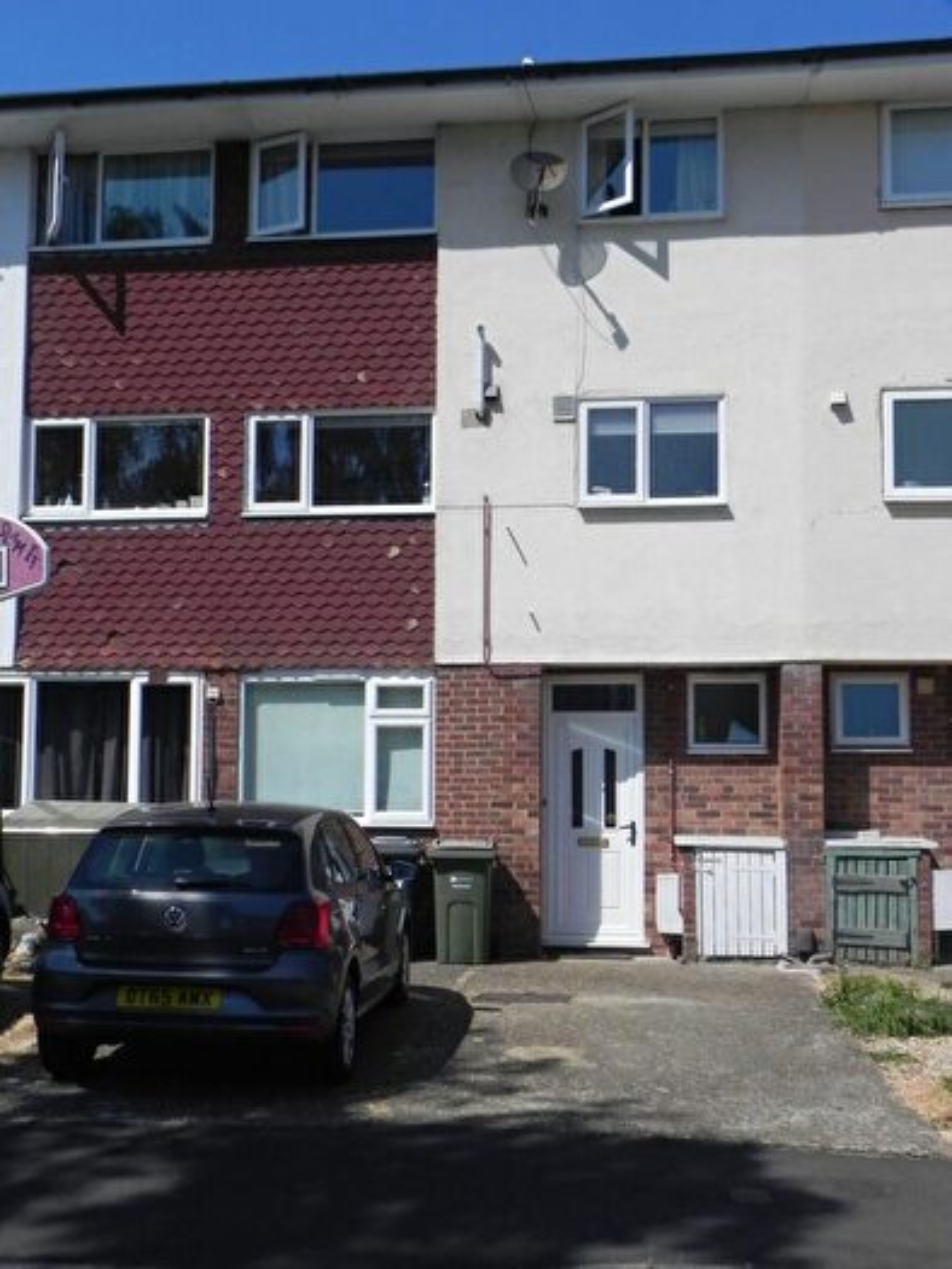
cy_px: 634
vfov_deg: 45.8
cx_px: 476
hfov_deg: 35.1
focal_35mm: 41
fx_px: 1503
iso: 160
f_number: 8
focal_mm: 7.3
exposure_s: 1/527
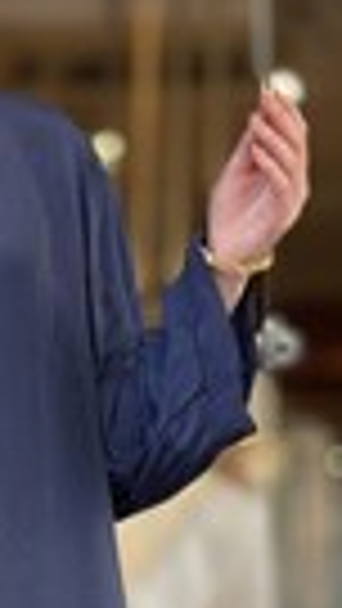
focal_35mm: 202
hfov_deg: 6.0
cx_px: 50
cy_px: 757
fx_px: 3255
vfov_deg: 10.5
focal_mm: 6.86
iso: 80
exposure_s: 1/375
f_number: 1.78
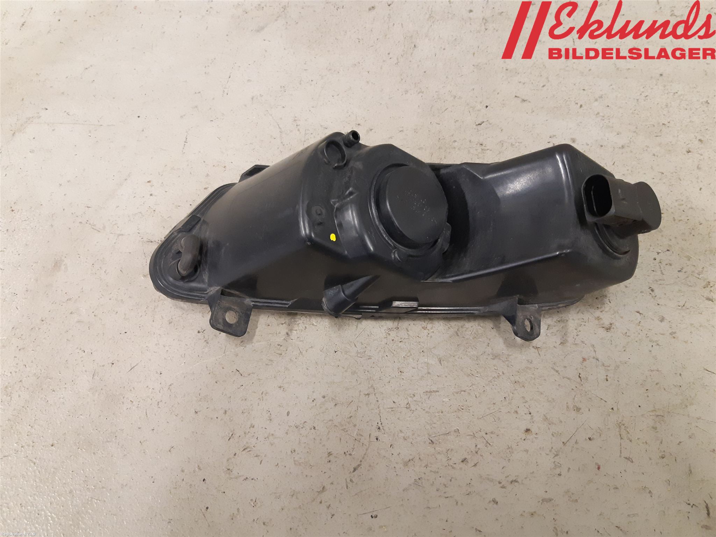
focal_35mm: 26
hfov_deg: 67.3
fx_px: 538
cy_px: 268
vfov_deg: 53.1
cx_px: 358
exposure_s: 1/50
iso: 250
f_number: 1.7
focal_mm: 3.93
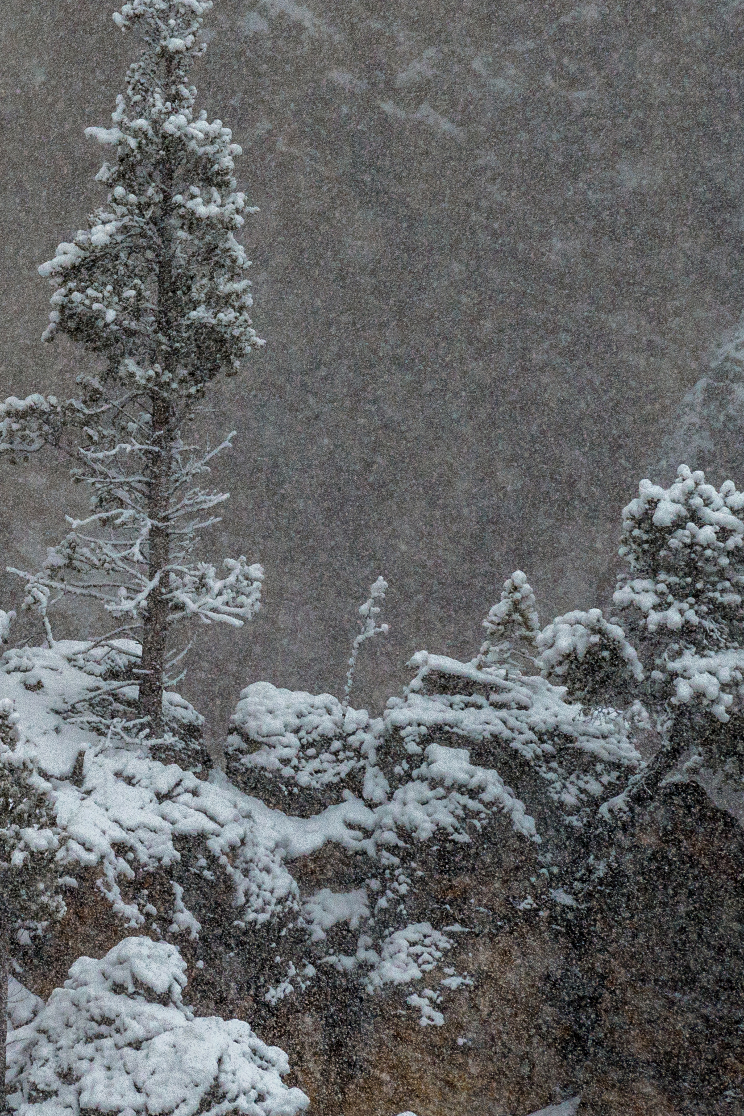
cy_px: 90
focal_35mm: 589
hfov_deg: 2.3
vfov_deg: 3.5
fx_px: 18255
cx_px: -316
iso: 400
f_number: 11
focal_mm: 200
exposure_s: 1/200
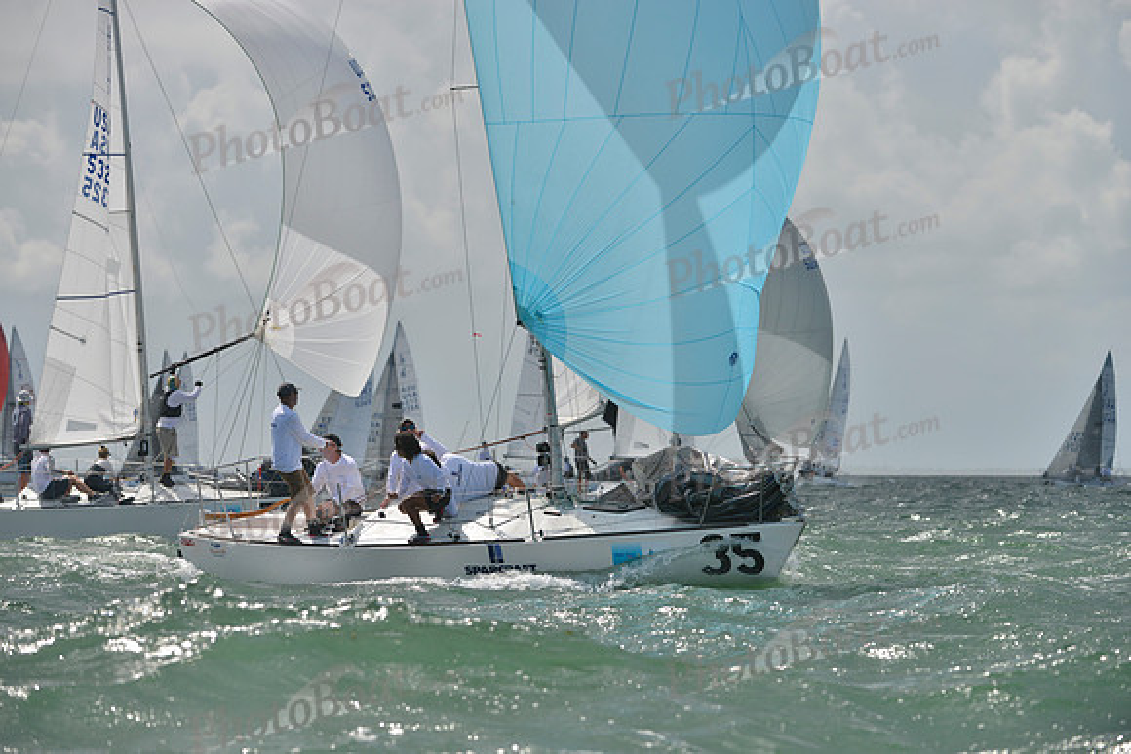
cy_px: 377
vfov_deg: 6.9
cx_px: 566
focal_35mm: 200
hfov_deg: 10.3
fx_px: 6285
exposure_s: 1/2000
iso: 280
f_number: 6.3
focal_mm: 200
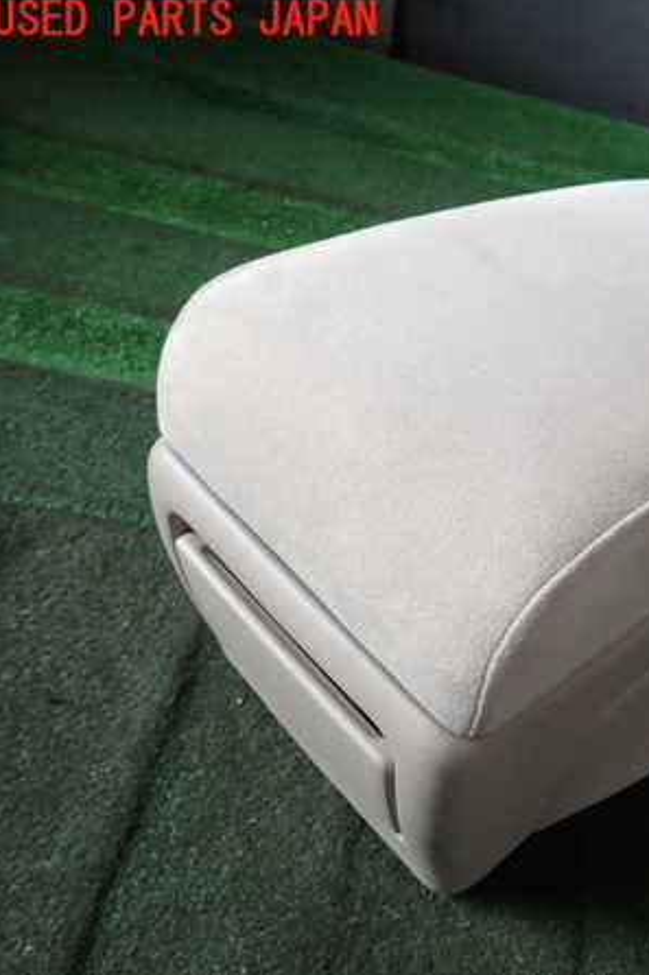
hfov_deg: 34.7
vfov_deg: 54.5
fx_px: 947
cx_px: 636
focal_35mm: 35
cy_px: 485
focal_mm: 4.5
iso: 100
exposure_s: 1/100
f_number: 2.8
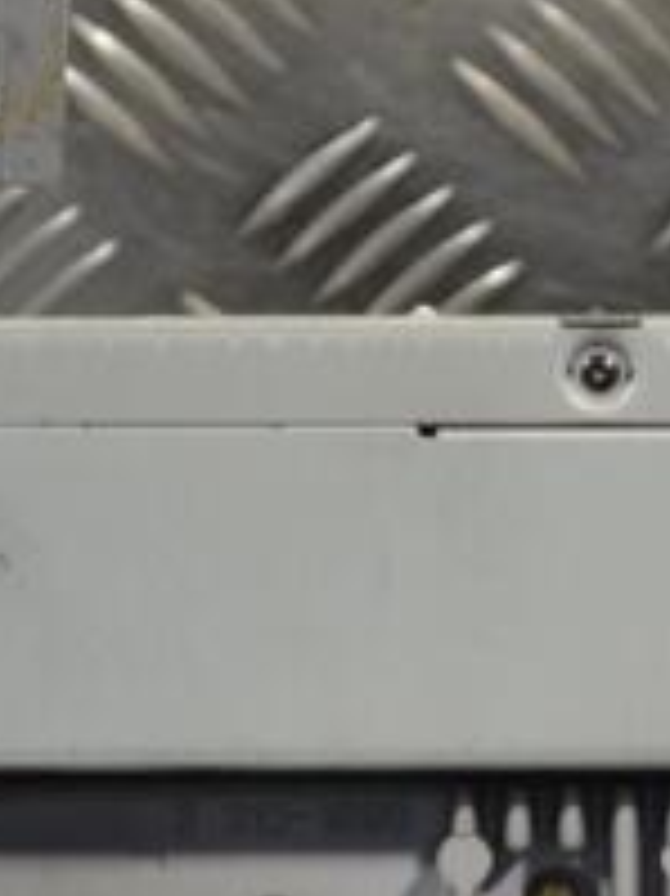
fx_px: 5399
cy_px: 806
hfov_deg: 7.1
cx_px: 598
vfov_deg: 9.4
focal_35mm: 209
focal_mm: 48
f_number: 5.3
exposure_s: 1/30
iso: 160
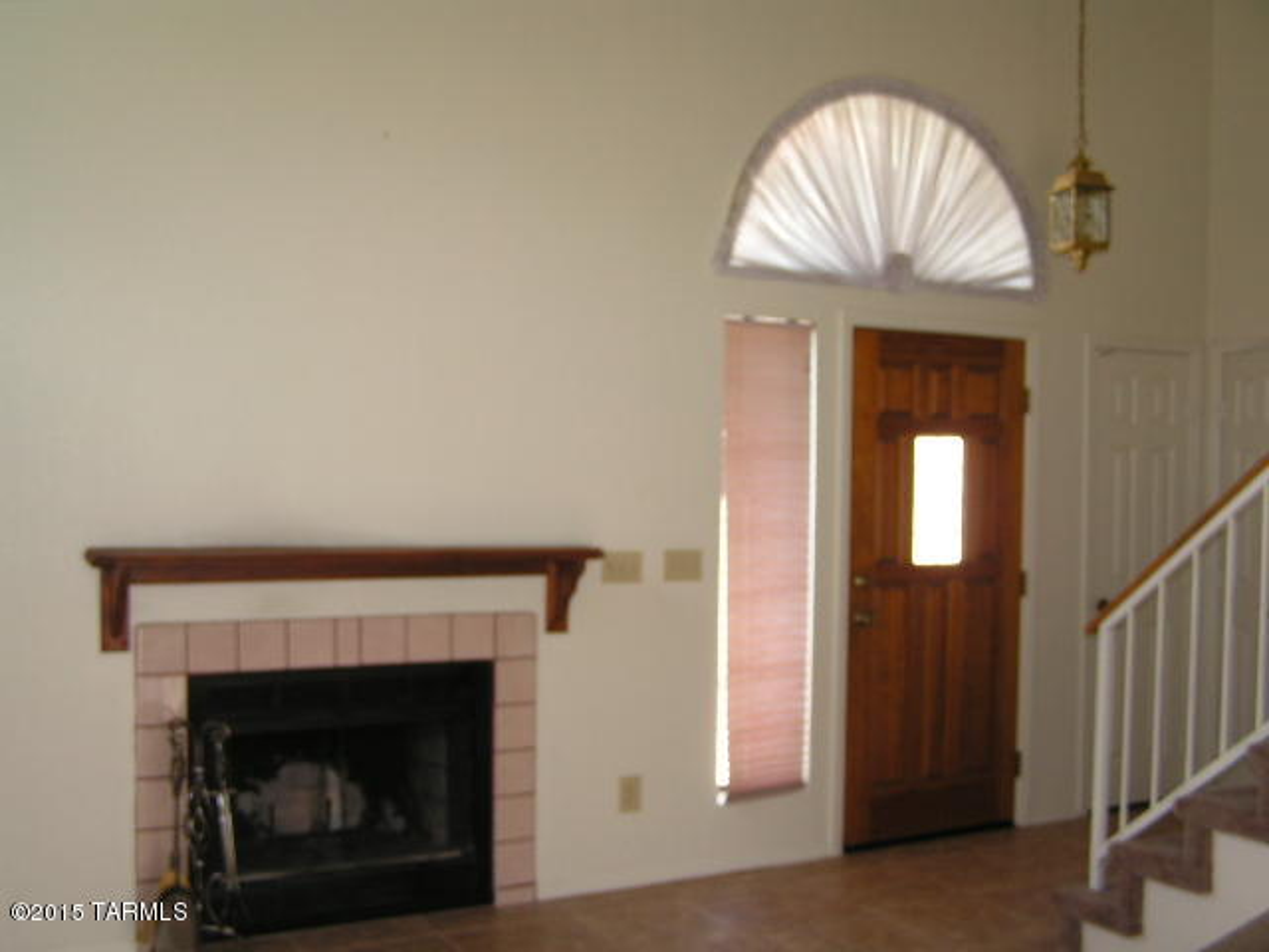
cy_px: 476
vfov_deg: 37.7
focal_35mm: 38
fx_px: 1393
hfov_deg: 49.0
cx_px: 634
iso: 50
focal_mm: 6.3
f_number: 2.8
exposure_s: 1/50
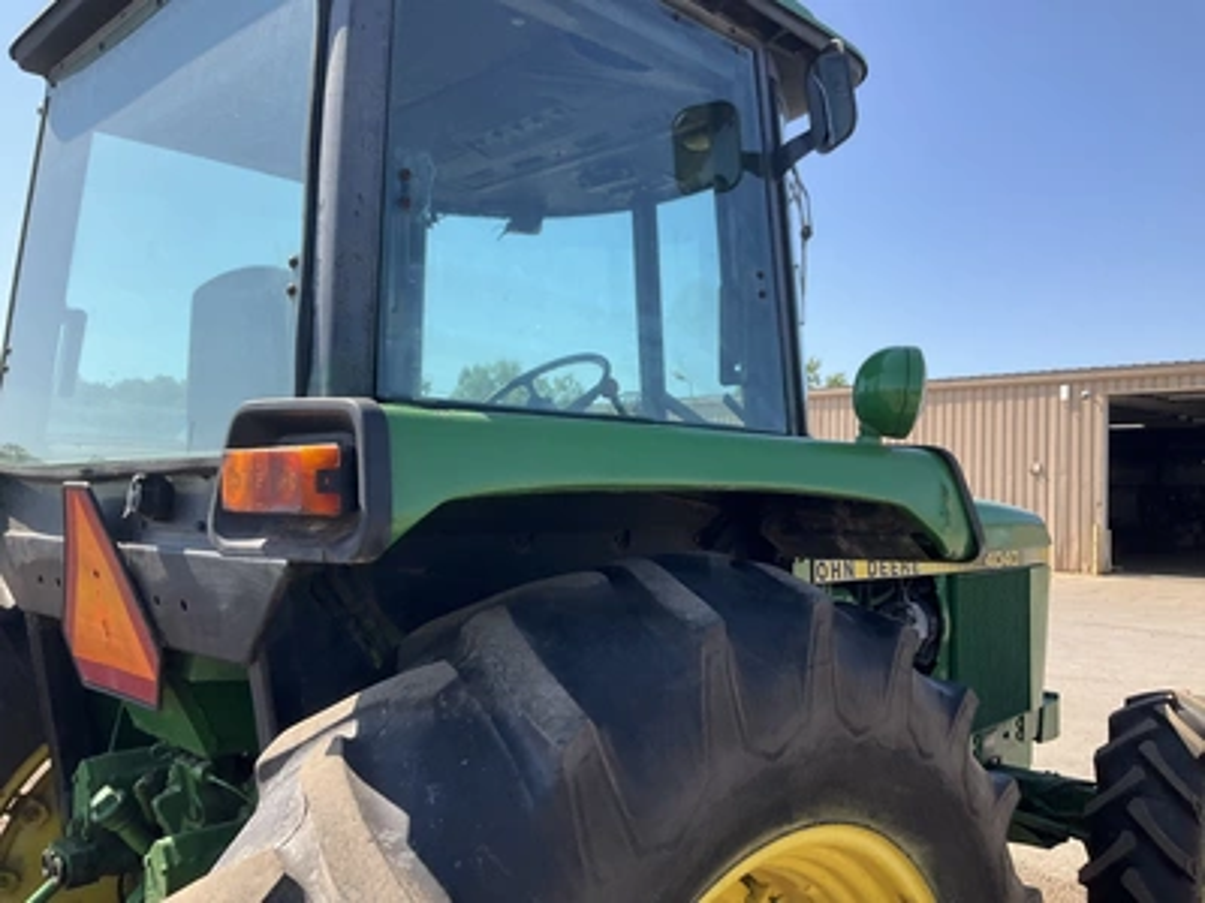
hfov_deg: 61.7
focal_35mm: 29
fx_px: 1010
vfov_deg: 48.2
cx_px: 602
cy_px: 452
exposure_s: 1/962
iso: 25
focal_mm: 3
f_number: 1.8
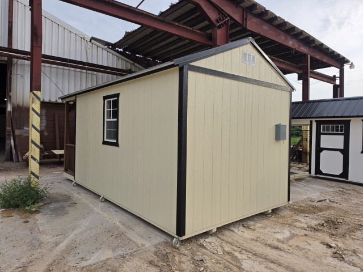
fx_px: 241
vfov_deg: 58.9
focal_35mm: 23
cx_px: 182
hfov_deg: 73.9
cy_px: 136
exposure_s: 1/3737
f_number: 1.4
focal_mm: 6.5
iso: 64
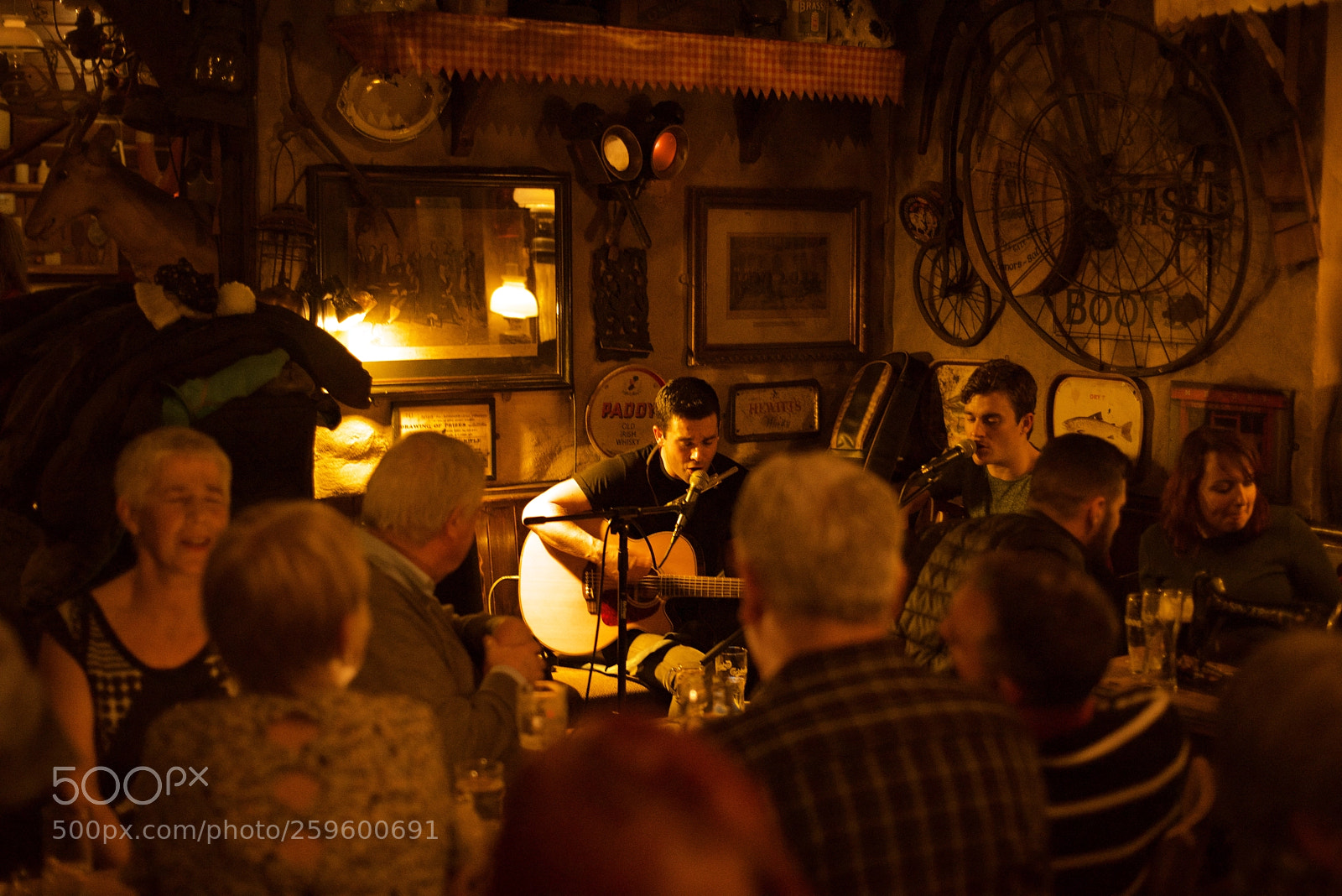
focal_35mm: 50
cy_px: 448
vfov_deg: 27.0
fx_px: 1864
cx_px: 671
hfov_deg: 39.6
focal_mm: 50
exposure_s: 1/40
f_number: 2.2
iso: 3200
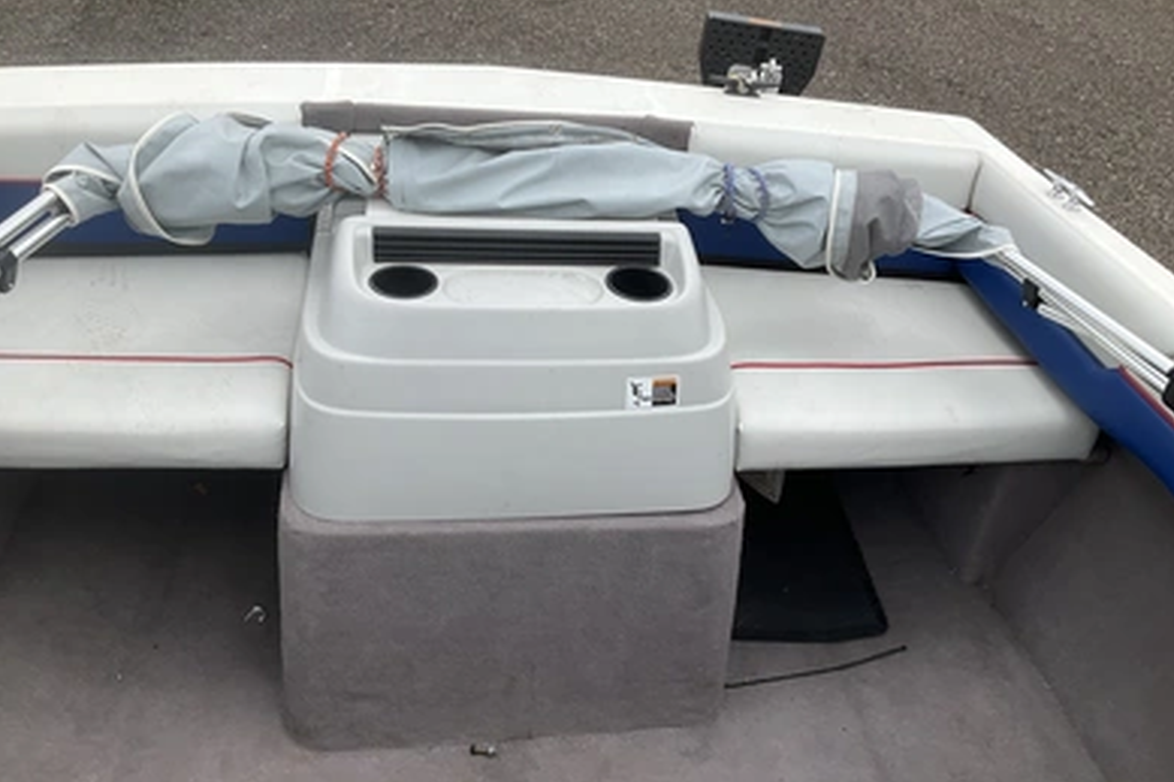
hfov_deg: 60.3
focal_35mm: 31
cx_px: 573
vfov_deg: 42.3
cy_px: 368
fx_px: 1010
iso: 25
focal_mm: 3
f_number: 1.8
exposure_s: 1/1412
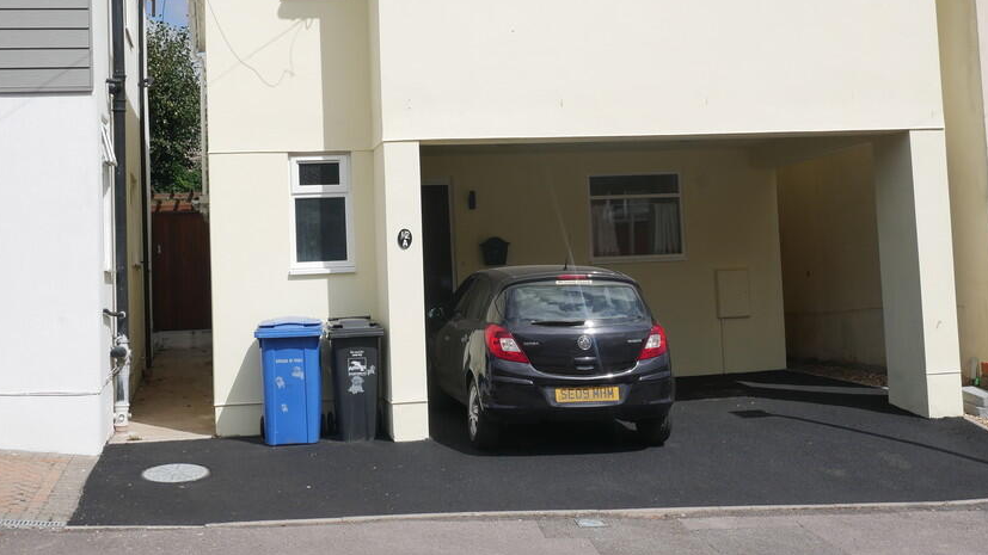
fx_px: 1415
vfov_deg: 22.1
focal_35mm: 54
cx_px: 517
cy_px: 157
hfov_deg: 38.5
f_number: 9
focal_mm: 20
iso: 200
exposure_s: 1/500
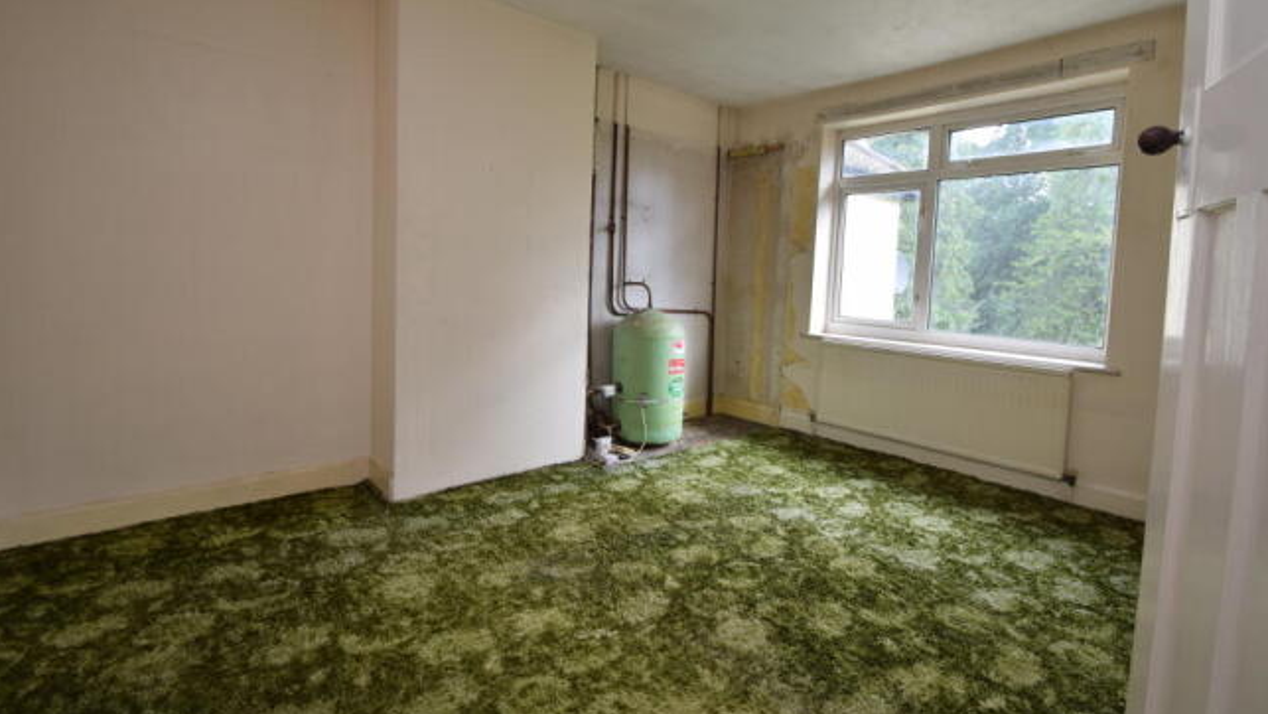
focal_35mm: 16
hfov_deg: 99.4
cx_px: 636
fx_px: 538
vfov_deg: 66.7
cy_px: 303
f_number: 5.6
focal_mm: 10
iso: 400
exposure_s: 1/125
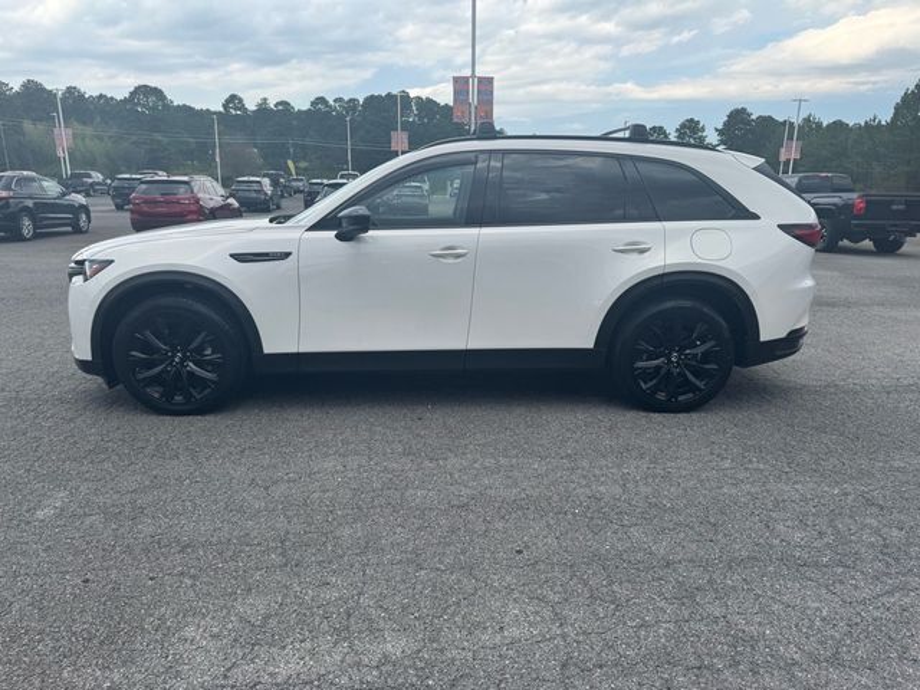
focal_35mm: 24
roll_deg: -0.8
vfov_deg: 56.8
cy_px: 345
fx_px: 638
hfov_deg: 71.6
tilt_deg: -15.4
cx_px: 460
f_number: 1.78
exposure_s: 1/1678
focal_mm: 6.76
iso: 80
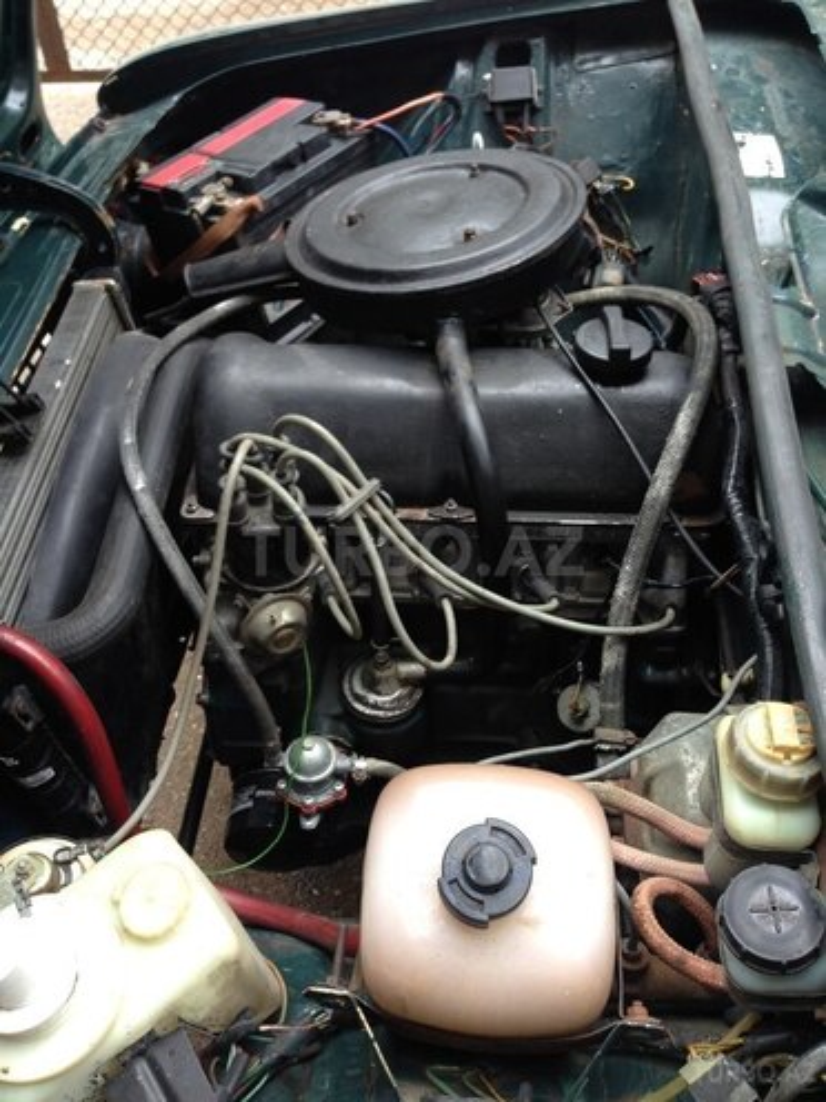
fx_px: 1050
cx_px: 413
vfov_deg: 55.4
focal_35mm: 33
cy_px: 551
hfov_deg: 42.9
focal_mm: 4.12
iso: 50
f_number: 2.4
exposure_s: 1/60
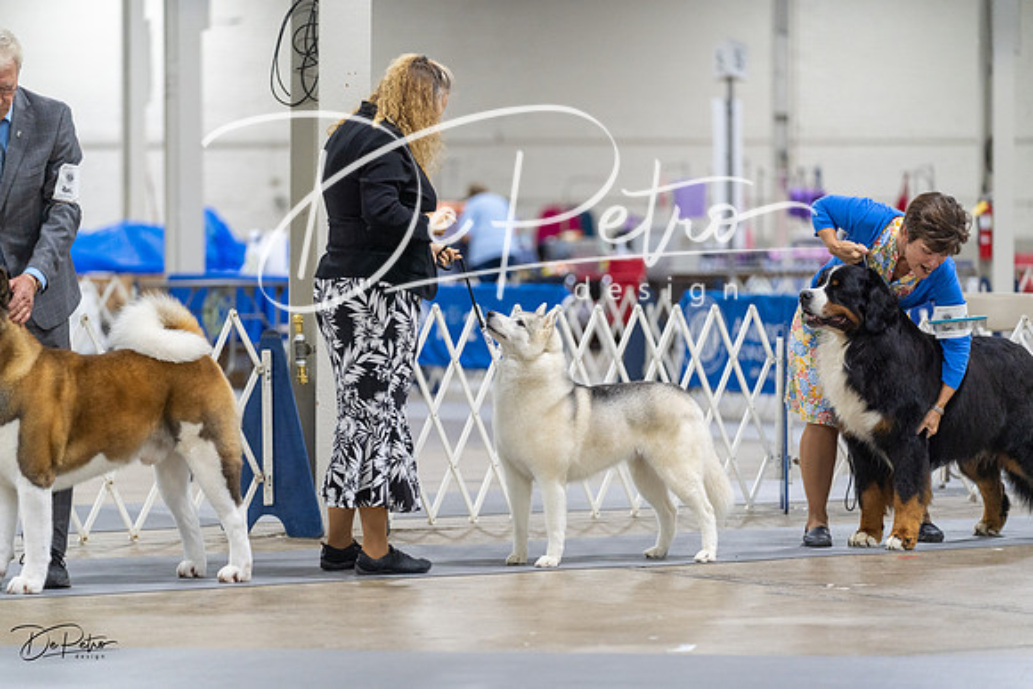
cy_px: 344
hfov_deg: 13.6
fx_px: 4334
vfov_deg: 9.1
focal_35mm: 151
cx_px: 516
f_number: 2.8
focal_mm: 151
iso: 2000
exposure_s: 1/160
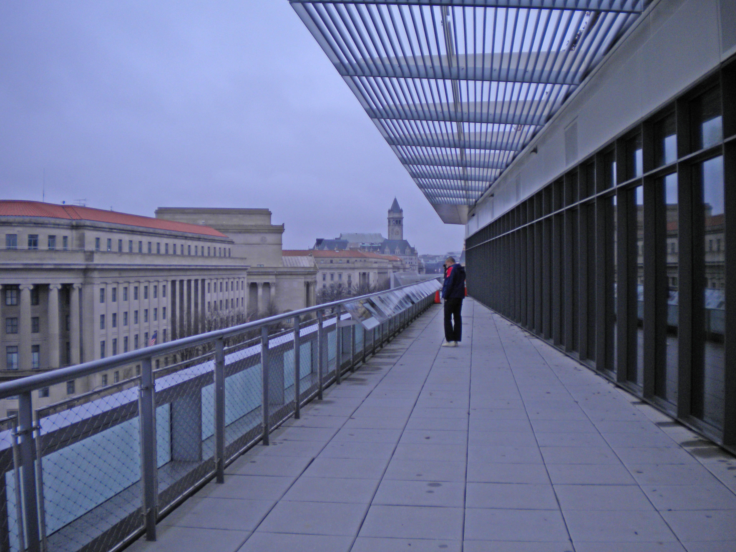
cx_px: 370
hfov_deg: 51.4
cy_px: 271
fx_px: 765
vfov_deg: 39.7
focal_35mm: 36
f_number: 3.1
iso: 80
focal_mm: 6.3
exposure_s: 1/235
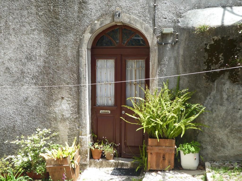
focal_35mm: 33
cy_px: 90
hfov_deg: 55.4
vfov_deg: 42.9
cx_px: 121
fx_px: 231
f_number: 3.6
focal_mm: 5.8
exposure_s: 1/250
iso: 80
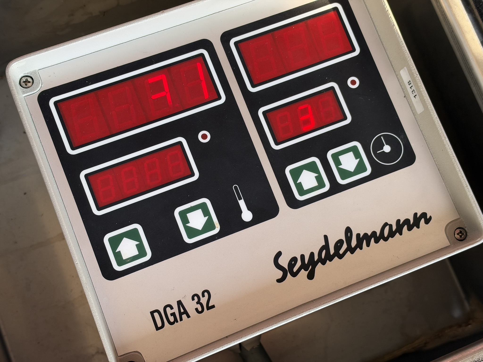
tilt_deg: -76.5
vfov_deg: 30.3
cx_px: 242
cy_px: 181
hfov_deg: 39.7
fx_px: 670
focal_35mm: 48
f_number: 1.8
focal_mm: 6.93
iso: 64
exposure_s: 1/121
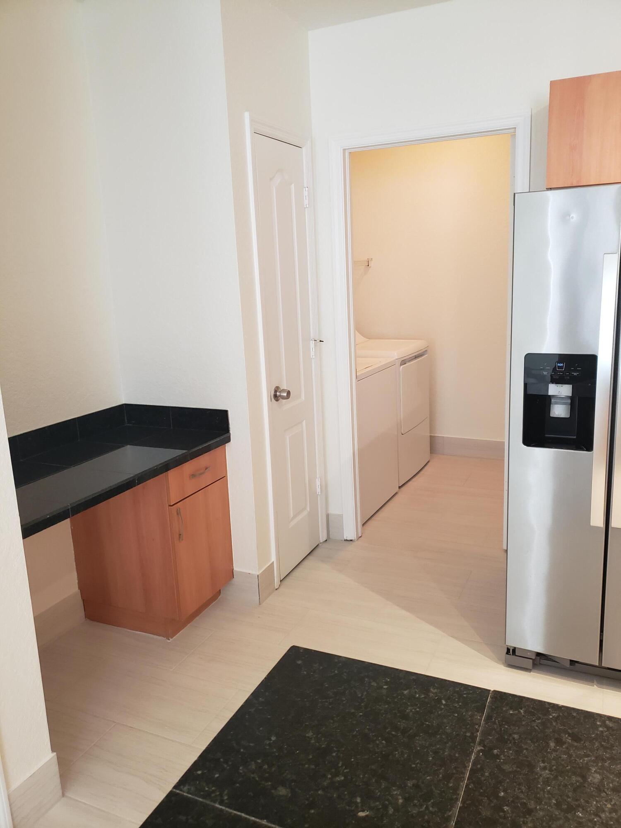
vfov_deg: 67.3
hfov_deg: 53.1
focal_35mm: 26
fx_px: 622
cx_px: 310
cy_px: 414
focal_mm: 4.3
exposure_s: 1/40
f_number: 1.5
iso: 320
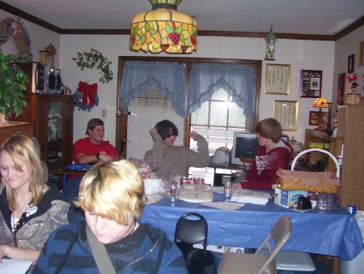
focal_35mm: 34
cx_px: 182
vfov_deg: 41.8
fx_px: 358
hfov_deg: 53.9
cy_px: 137
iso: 125
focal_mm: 5.6
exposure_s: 1/60
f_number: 2.7
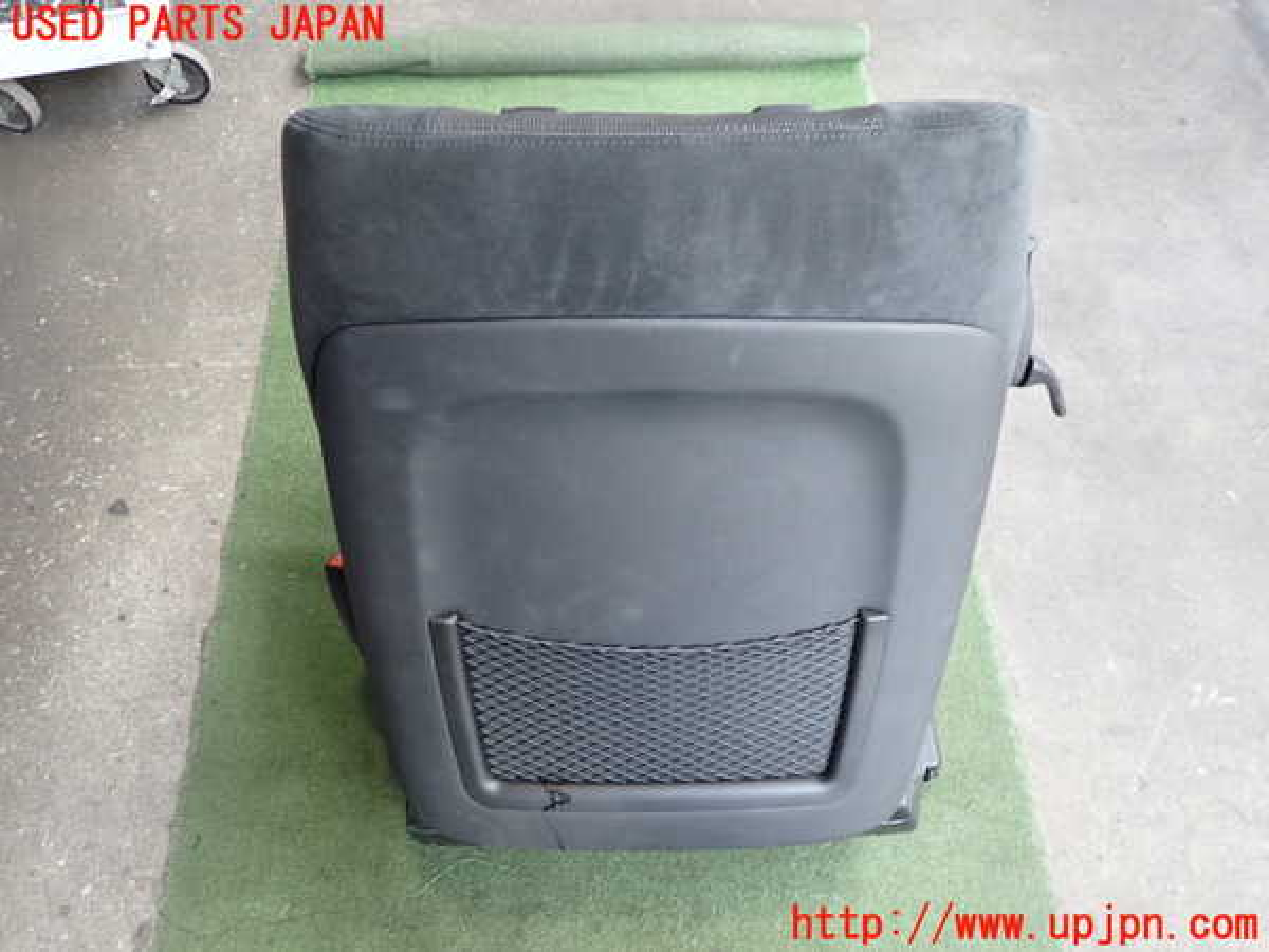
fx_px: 1100
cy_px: 476
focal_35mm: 30
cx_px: 634
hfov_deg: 60.0
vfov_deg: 46.8
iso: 200
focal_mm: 5.4
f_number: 2.3
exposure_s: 1/60
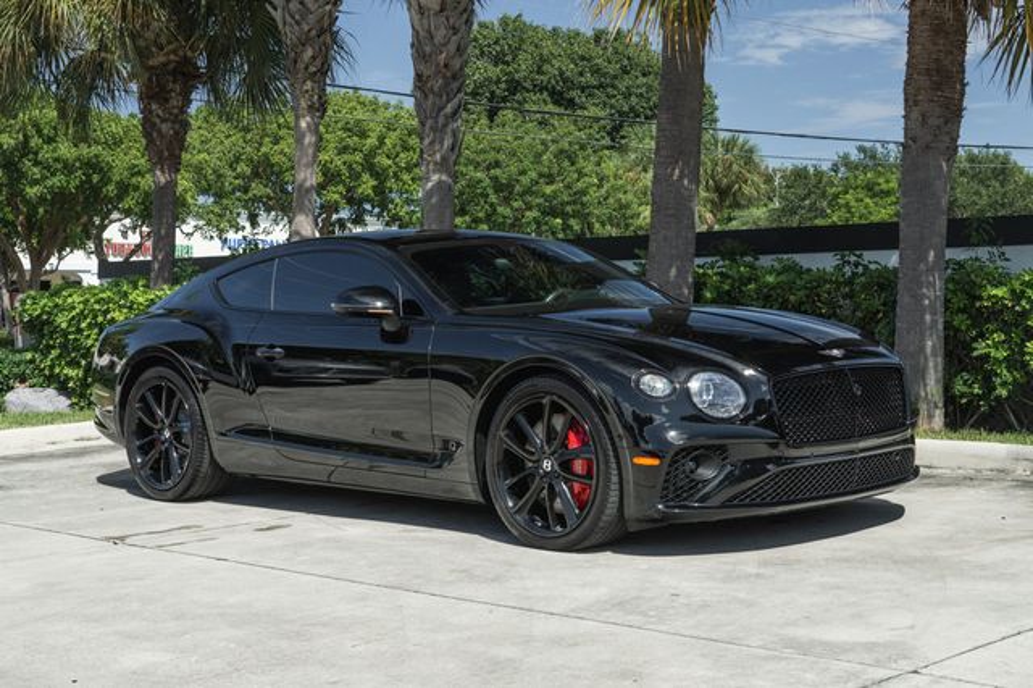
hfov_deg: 35.5
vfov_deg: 24.1
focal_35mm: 56
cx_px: 519
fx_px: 1611
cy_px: 344
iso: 640
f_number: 7.1
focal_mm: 44
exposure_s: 1/1000
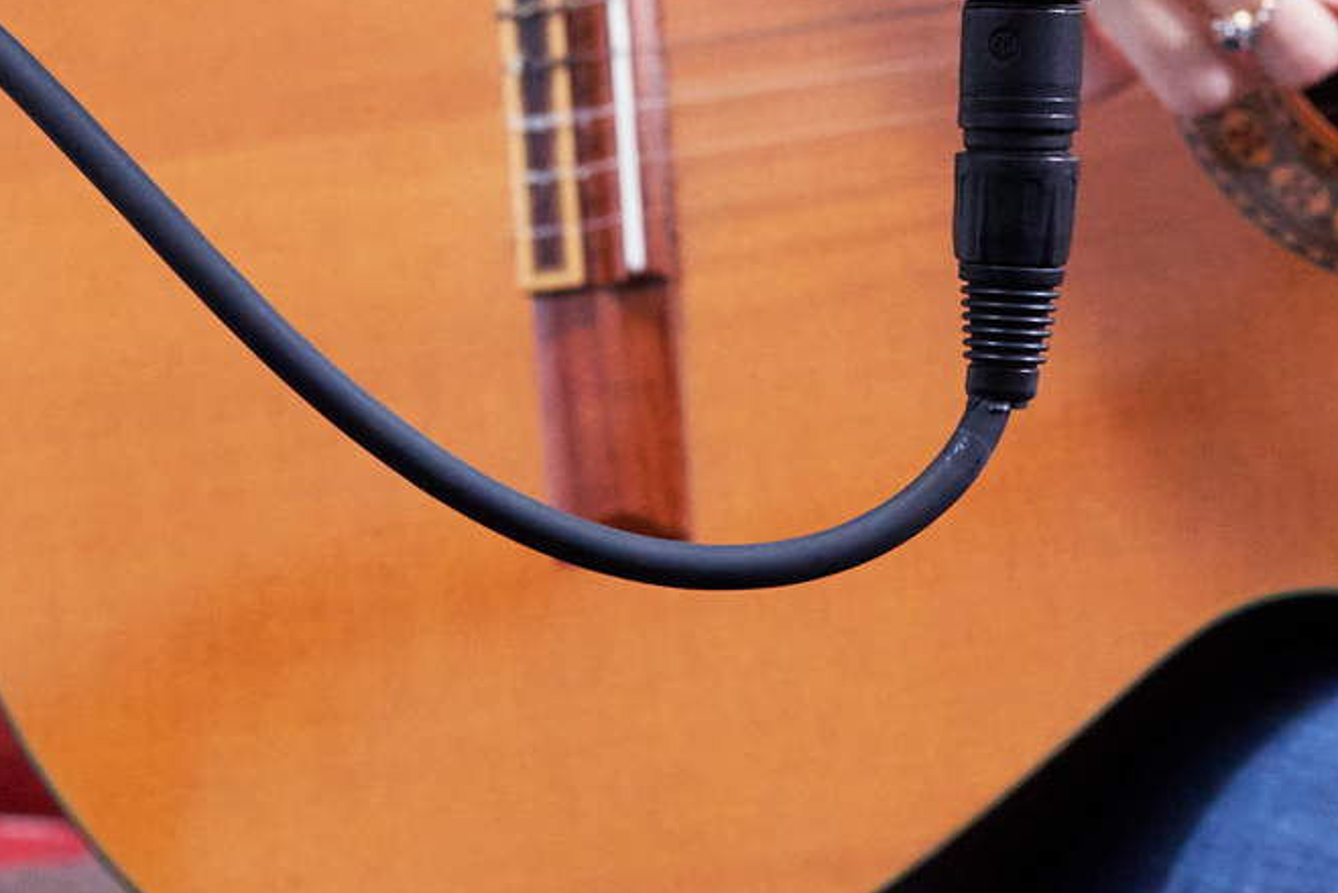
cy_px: -792
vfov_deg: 5.9
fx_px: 8475
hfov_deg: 8.9
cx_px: 1745
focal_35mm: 228
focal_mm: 50
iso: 1600
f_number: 5
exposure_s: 1/100
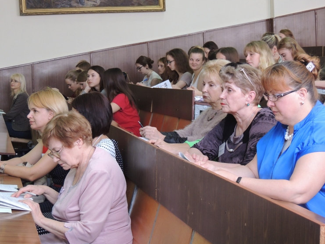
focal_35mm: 81
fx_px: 761
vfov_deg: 18.2
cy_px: 115
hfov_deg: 24.1
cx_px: 172
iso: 400
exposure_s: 1/40
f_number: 3.9
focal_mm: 13.3
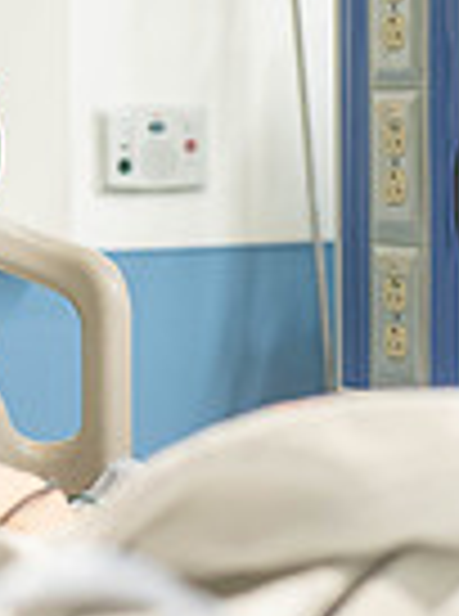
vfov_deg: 12.5
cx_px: 48
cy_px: 238
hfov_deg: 9.3
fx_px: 2807
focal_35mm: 158
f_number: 2.5
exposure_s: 1/160
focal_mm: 35
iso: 1000
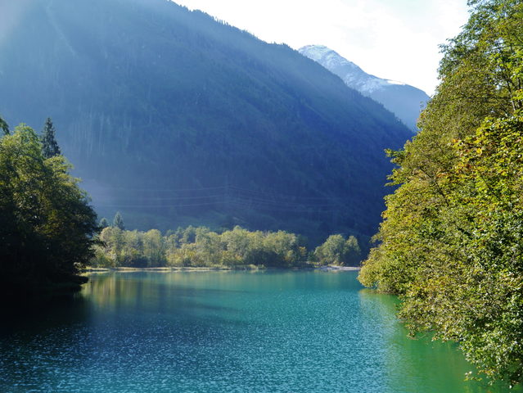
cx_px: 262
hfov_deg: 39.6
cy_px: 196
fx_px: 726
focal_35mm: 48
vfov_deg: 30.3
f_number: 6.3
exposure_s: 1/160
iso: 160
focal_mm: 24
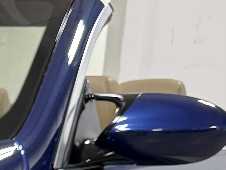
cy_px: 410
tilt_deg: -13.8
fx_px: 986
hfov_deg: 10.9
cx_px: -333
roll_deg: -0.6
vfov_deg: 8.9
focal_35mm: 151
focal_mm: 6.76
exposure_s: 1/120
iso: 125
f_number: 1.78
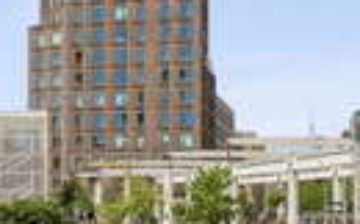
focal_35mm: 118
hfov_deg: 17.3
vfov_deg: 11.0
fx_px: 1157
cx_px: 12
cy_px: 174
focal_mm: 24
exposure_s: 1/800
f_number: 8
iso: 200
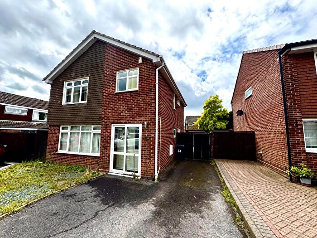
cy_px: 119
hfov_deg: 102.1
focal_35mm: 14
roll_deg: -1.2
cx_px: 158
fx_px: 128
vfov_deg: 85.7
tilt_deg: +7.5
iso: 40
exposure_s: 1/1078
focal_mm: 2.22
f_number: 2.2
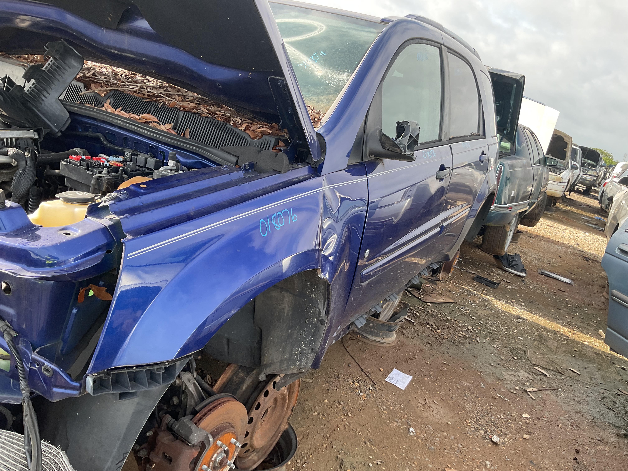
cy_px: 236
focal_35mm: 29
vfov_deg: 48.2
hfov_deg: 61.7
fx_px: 526
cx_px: 314
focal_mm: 3
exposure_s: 1/256
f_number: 1.8
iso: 16
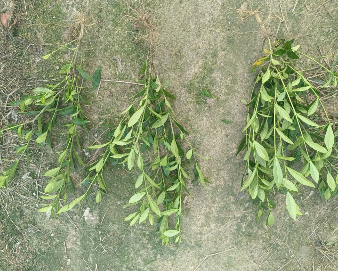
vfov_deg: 56.8
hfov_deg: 68.1
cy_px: 140
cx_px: 168
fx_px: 250
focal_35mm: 25
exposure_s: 1/100
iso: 536
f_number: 1.88
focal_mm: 5.59
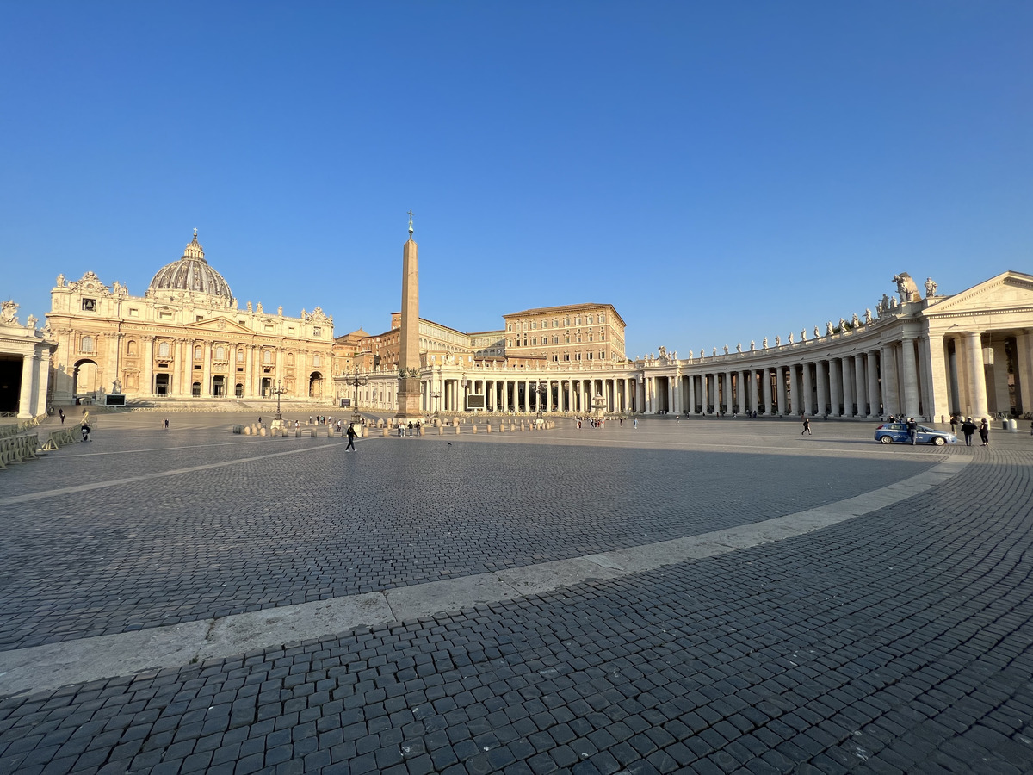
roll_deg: +0.5
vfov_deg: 89.9
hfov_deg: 106.2
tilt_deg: +3.4
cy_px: 388
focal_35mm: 13
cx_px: 516
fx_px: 388
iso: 32
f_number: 1.8
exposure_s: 1/1357
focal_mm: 1.57
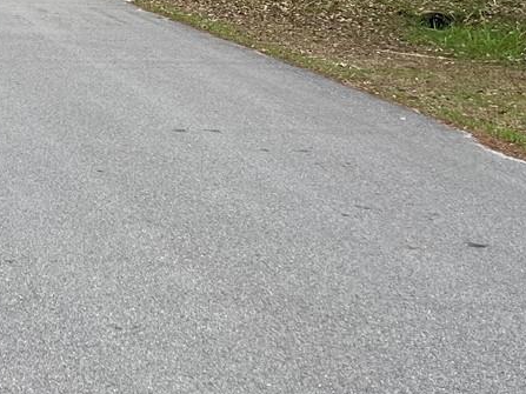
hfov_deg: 19.9
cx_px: -92
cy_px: -16
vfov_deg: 15.5
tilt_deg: -5.0
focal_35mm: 93
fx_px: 1413
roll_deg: -1.4
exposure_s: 1/1779
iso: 50
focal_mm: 5.7
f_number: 1.5
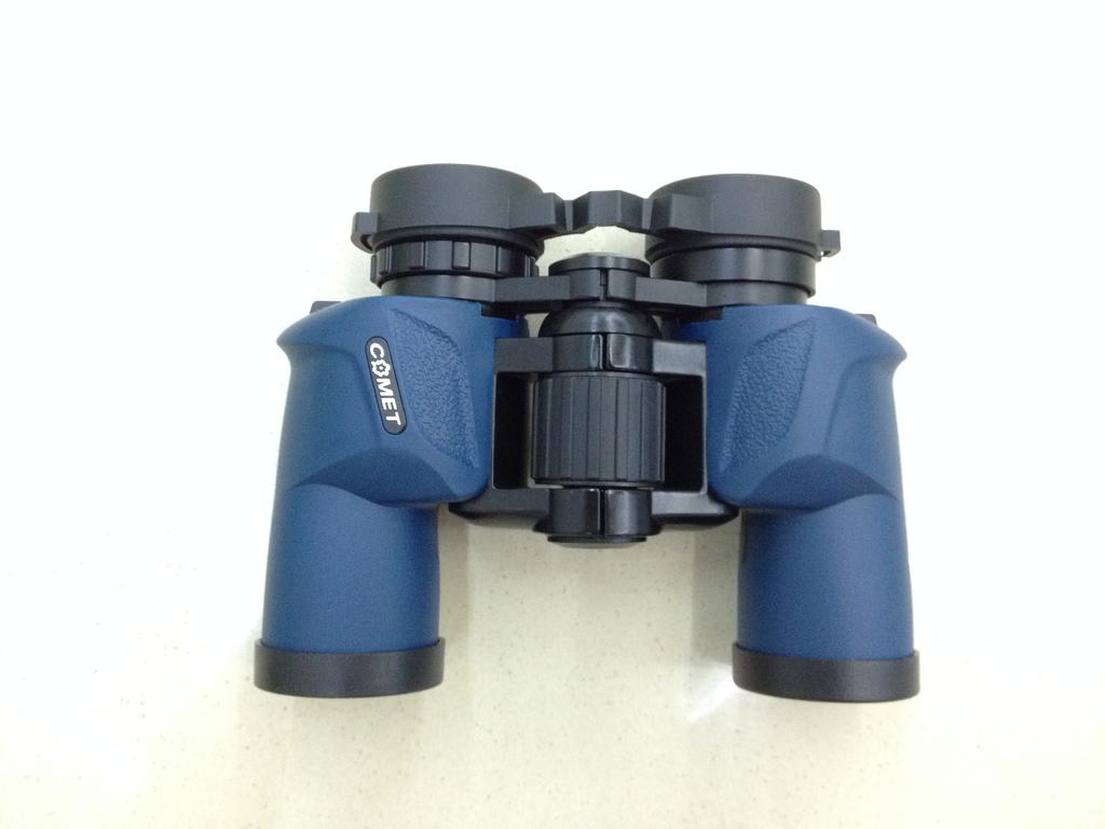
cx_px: 552
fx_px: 1117
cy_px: 414
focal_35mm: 35
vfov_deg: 40.7
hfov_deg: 52.6
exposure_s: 1/20
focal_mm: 4.28
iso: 320
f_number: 2.4
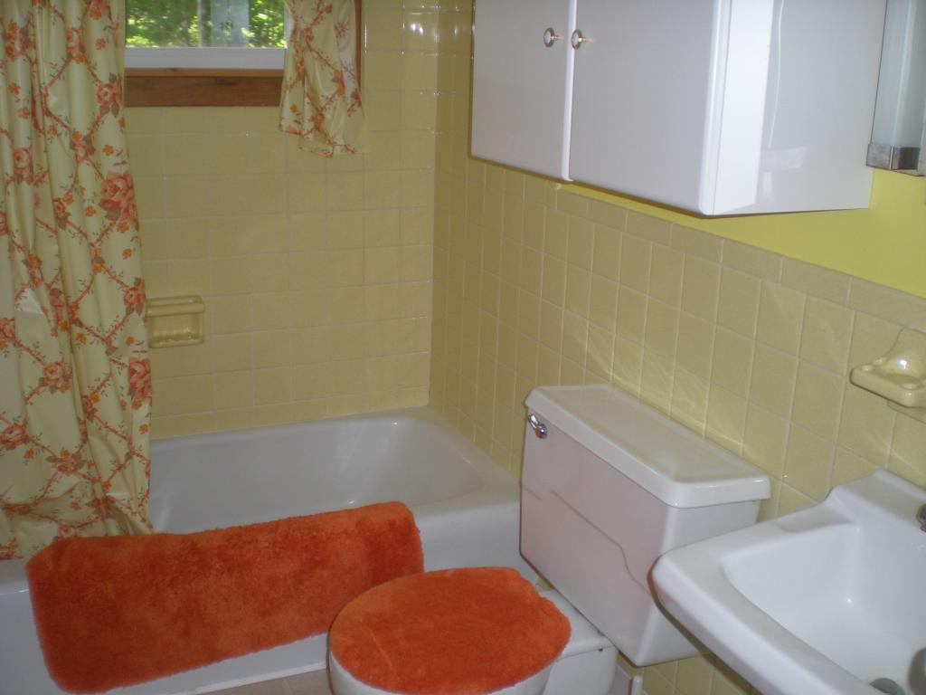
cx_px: 463
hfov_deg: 49.0
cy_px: 348
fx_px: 1017
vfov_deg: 37.7
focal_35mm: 38
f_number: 3.1
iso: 101
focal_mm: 6.3
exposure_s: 1/60
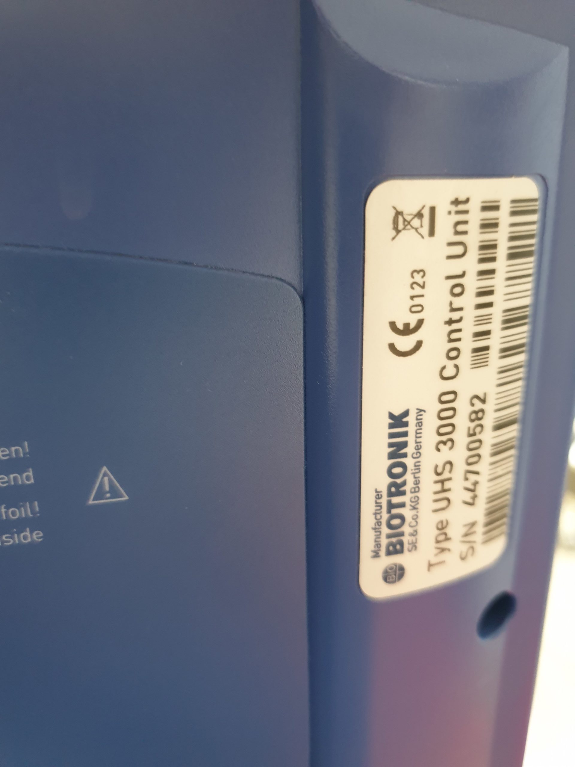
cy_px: 384
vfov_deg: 67.3
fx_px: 576
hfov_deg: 53.1
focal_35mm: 26
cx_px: 288
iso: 250
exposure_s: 1/25
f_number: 1.5
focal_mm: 4.3
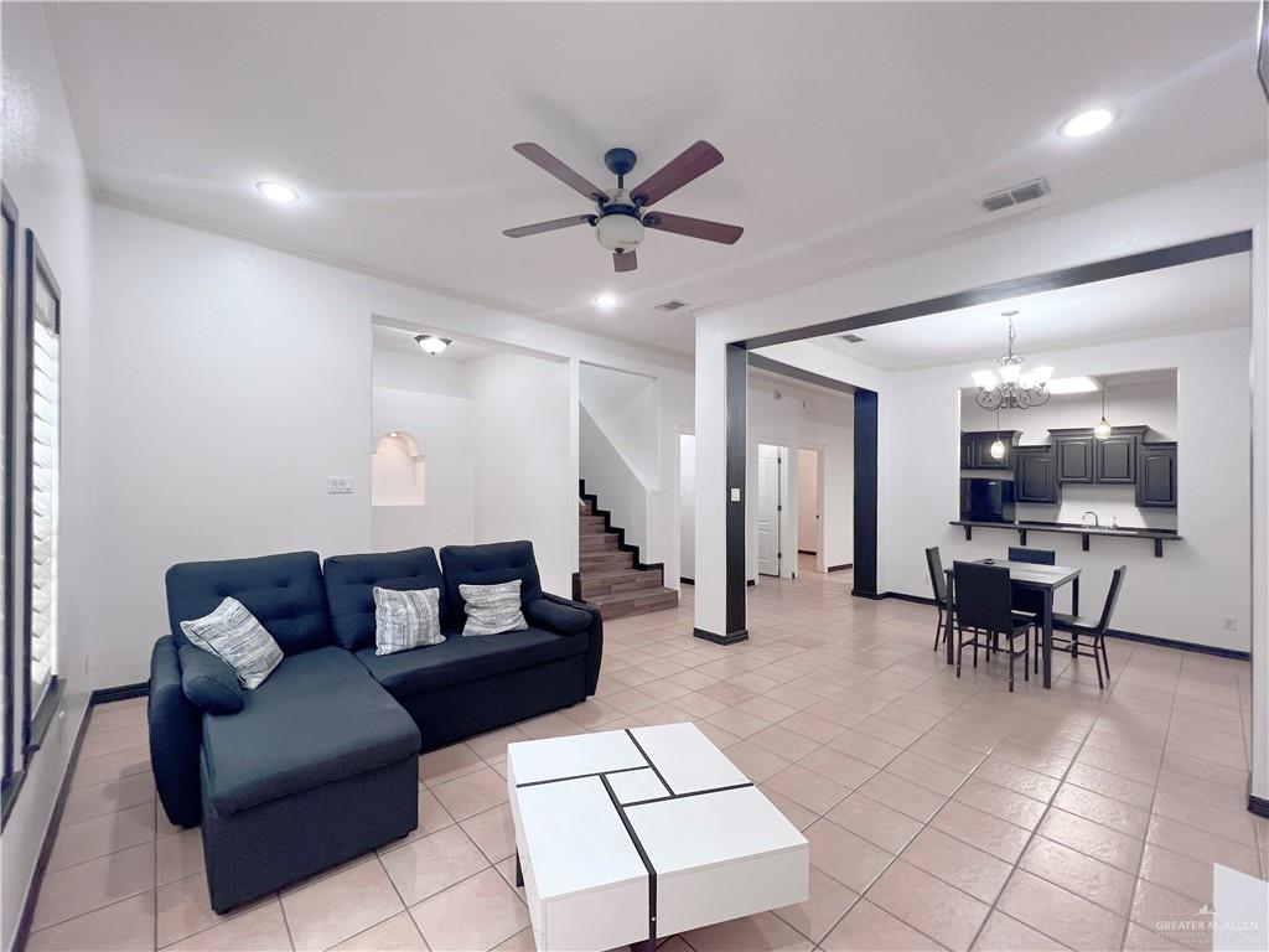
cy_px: 476
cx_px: 634
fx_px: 477
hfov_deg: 106.2
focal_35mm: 13
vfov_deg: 89.9
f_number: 1.8
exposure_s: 1/2053
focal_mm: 1.57
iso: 32
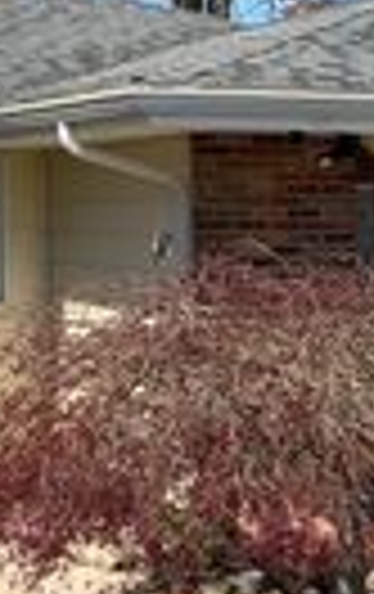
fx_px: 1884
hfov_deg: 11.1
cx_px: 478
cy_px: 353
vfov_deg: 17.9
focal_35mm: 116
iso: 16
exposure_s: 1/1311
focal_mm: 3
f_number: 1.8
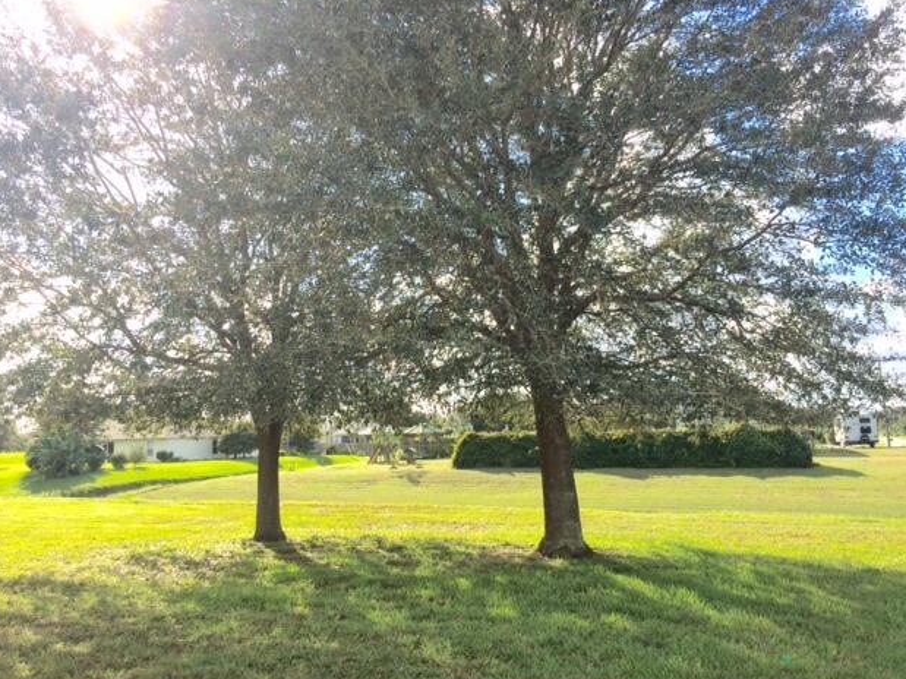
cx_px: 441
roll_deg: +1.6
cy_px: 341
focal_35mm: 30
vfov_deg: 46.8
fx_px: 785
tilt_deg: +5.0
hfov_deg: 60.0
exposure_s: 1/1325
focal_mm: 4.15
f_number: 2.2
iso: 32
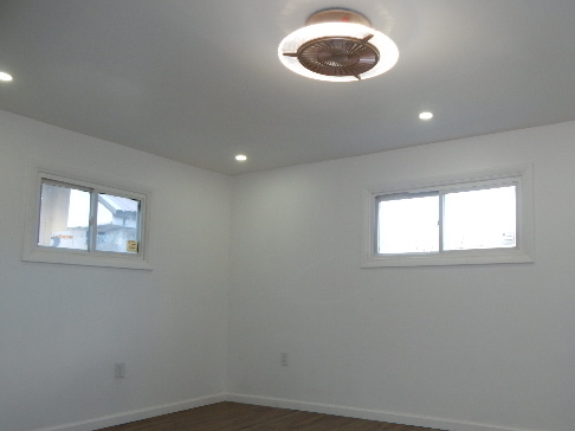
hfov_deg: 60.9
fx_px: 481
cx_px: 358
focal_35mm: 29
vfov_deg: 47.9
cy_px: 259
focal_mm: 4
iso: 125
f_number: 3
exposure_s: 1/100
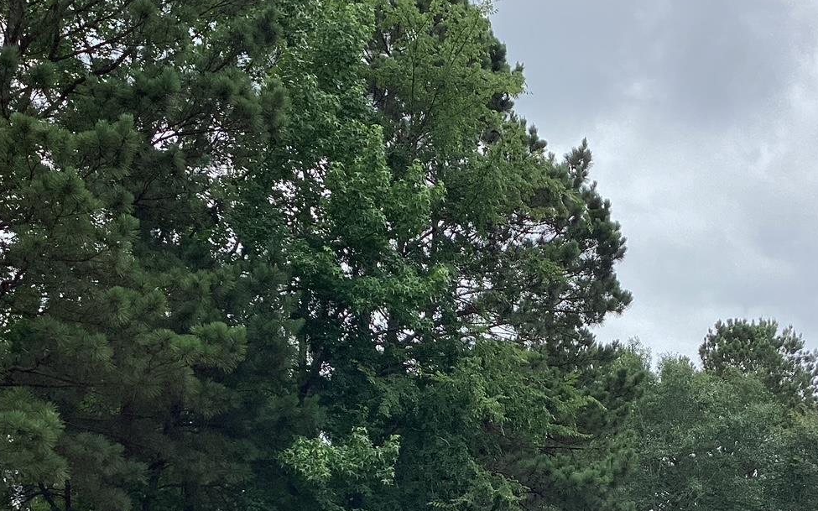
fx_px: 1226
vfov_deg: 22.8
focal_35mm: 55
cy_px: 492
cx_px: 519
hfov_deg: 36.7
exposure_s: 1/981
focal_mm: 3.3
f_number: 2.4
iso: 25
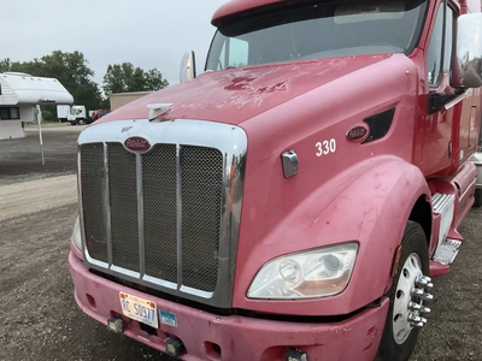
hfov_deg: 61.7
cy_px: 180
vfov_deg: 48.2
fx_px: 404
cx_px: 241
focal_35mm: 29
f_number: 1.8
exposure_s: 1/60
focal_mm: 3
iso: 200
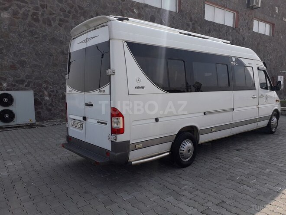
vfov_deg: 51.4
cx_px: 143
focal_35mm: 27
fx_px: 223
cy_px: 108
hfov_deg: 65.3
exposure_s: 1/1667
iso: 40
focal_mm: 3.6
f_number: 1.9
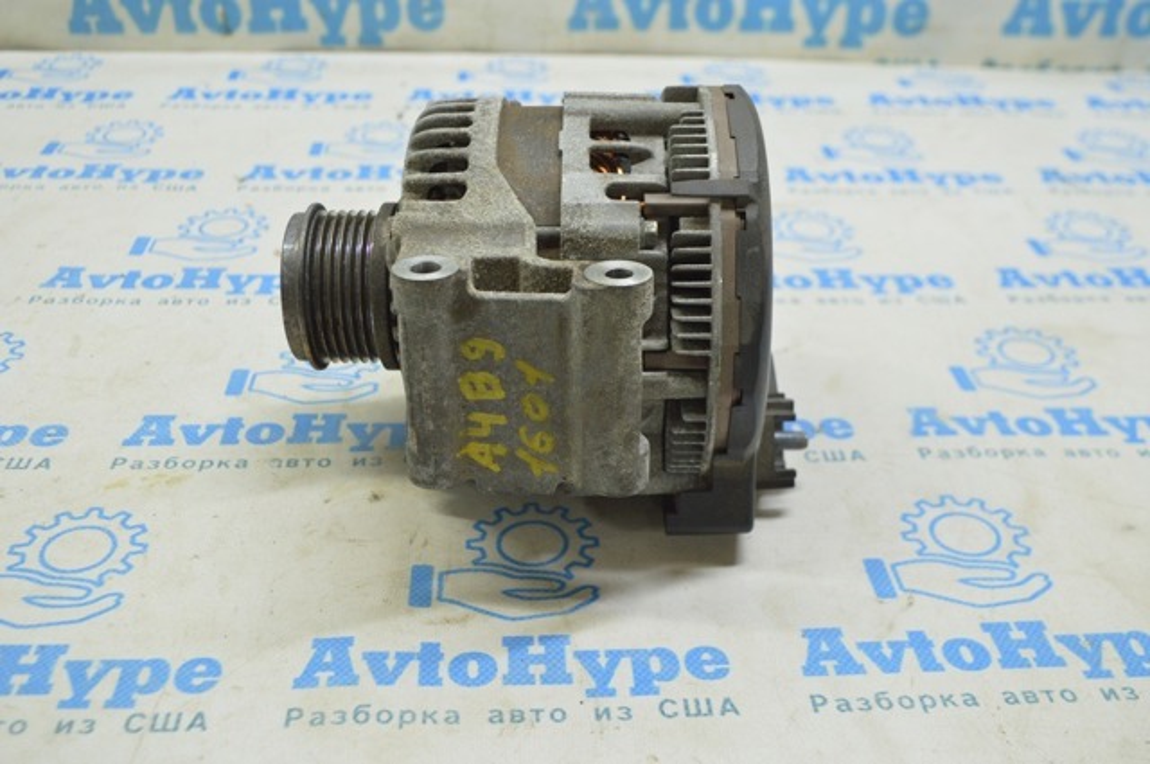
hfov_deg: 49.6
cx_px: 575
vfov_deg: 34.1
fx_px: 1244
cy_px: 382
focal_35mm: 39
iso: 400
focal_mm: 26
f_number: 5.6
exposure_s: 1/20
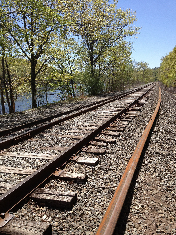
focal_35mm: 35
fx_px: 237
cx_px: 88
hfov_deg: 40.7
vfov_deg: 52.6
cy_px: 118
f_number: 2.4
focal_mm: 4.28
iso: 50
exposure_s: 1/1381
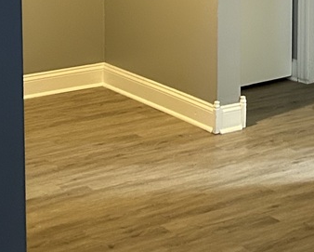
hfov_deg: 17.6
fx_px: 1005
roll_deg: +0.1
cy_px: -57
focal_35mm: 108
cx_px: 263
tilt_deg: -7.2
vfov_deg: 13.8
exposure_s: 1/40
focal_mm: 5.7
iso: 500
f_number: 1.5
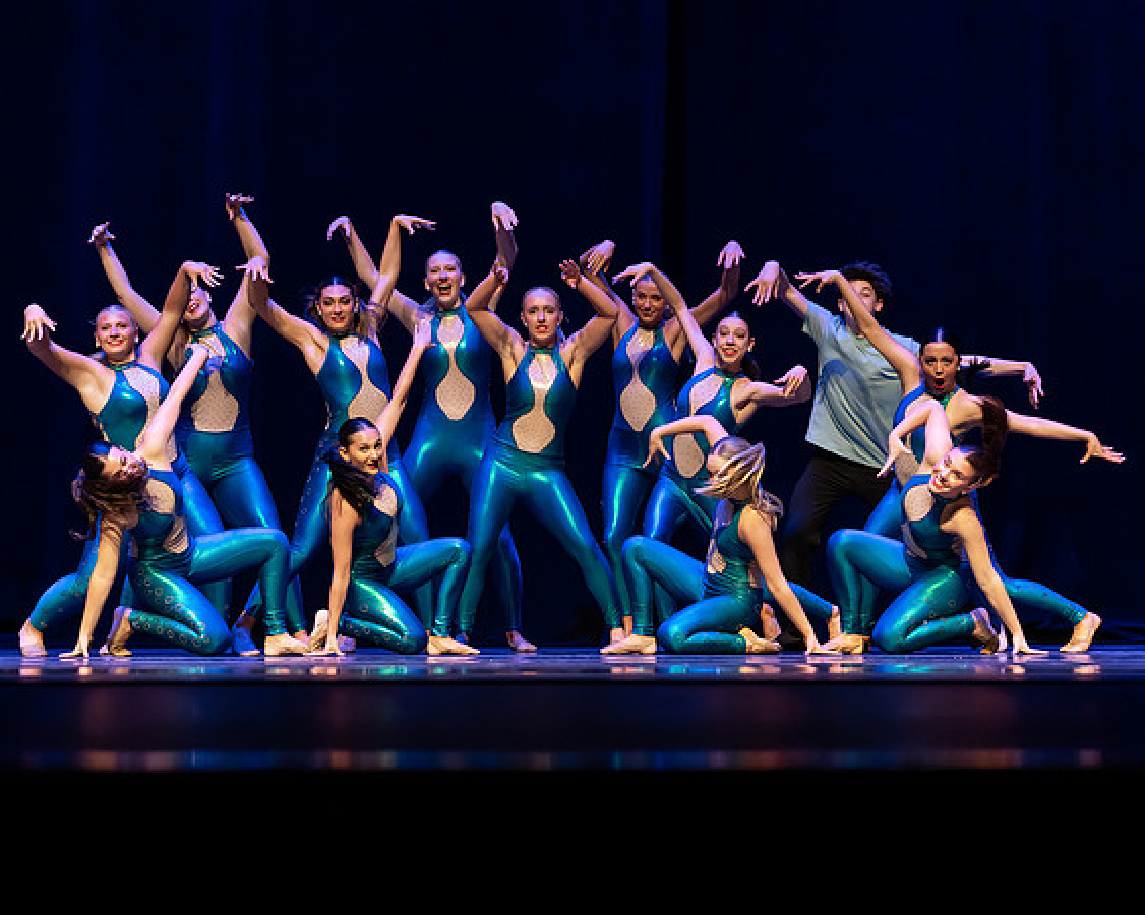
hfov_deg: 17.9
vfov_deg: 14.3
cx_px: 556
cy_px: 456
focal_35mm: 107
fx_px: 3636
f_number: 2.8
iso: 3200
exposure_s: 1/640
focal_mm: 92
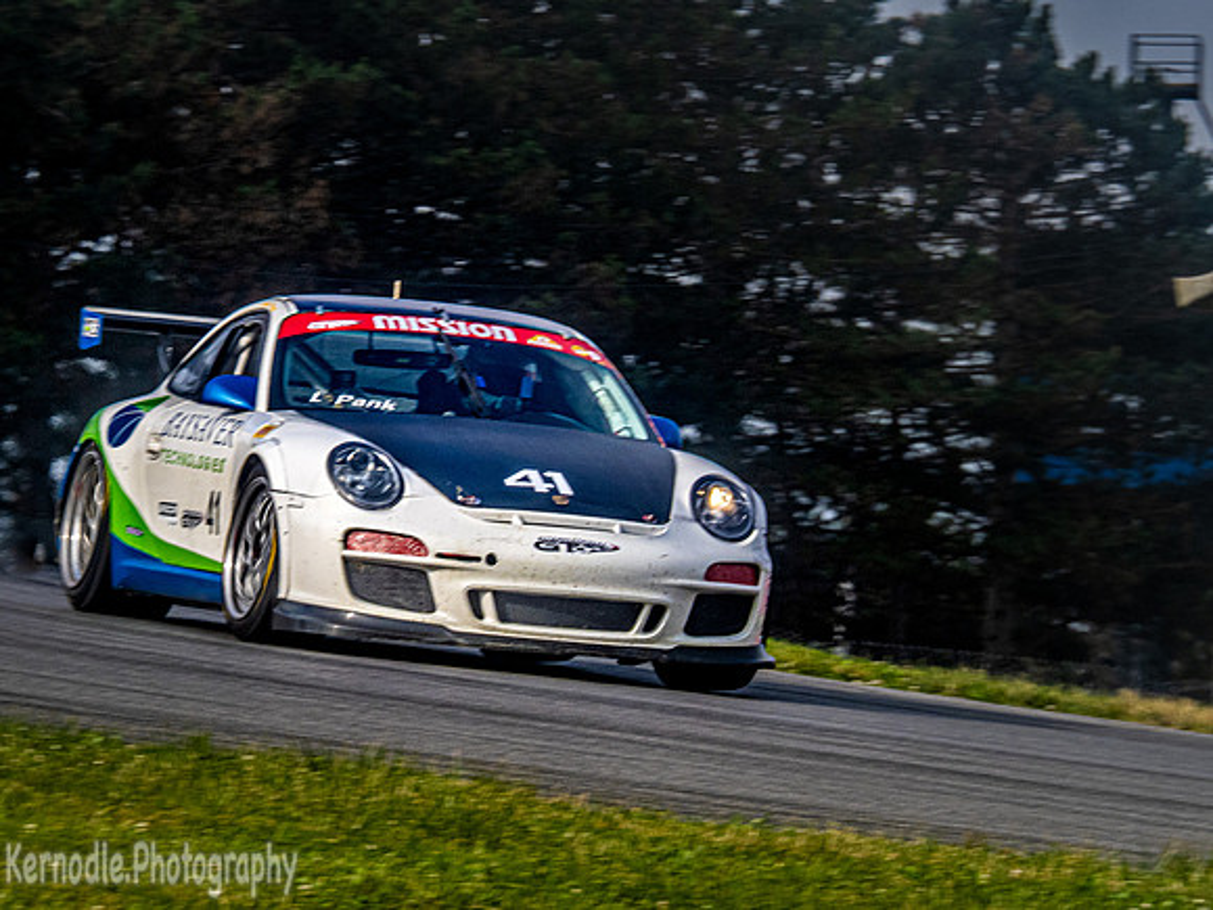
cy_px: 434
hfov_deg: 3.9
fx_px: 17605
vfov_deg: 3.0
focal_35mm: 502
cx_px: 489
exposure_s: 1/320
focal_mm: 210
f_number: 11
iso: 400
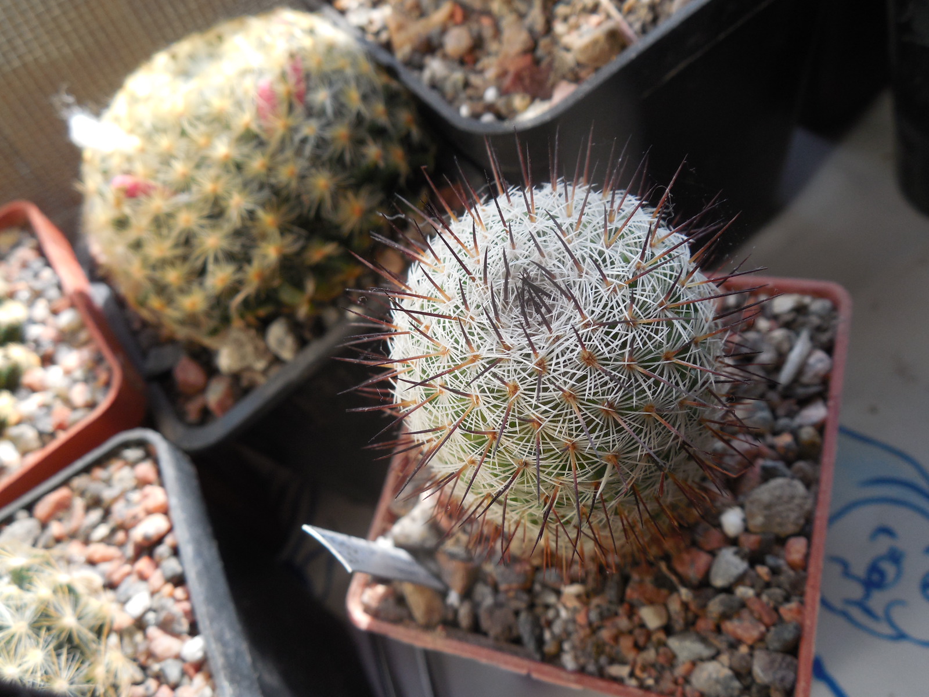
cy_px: 348
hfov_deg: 58.4
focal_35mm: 31
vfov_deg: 45.4
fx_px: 832
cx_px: 464
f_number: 3.6
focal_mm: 5.6
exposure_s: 1/80
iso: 125
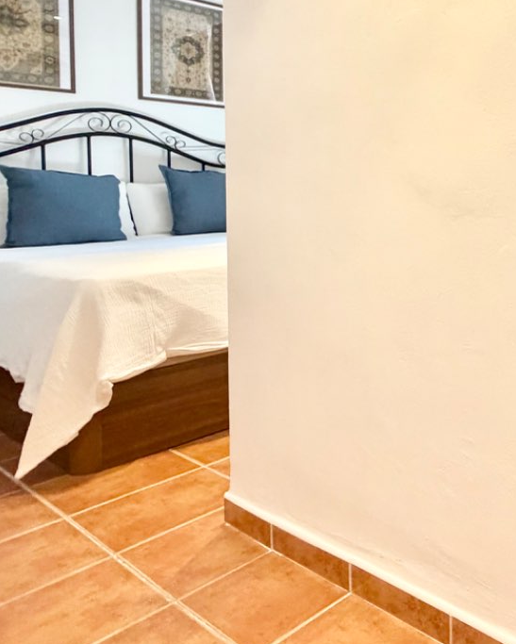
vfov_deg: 56.8
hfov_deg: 34.9
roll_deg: +1.0
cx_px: 661
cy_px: 191
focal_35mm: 30
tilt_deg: -0.3
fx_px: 572
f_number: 2.2
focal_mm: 2.22
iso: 250
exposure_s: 1/100
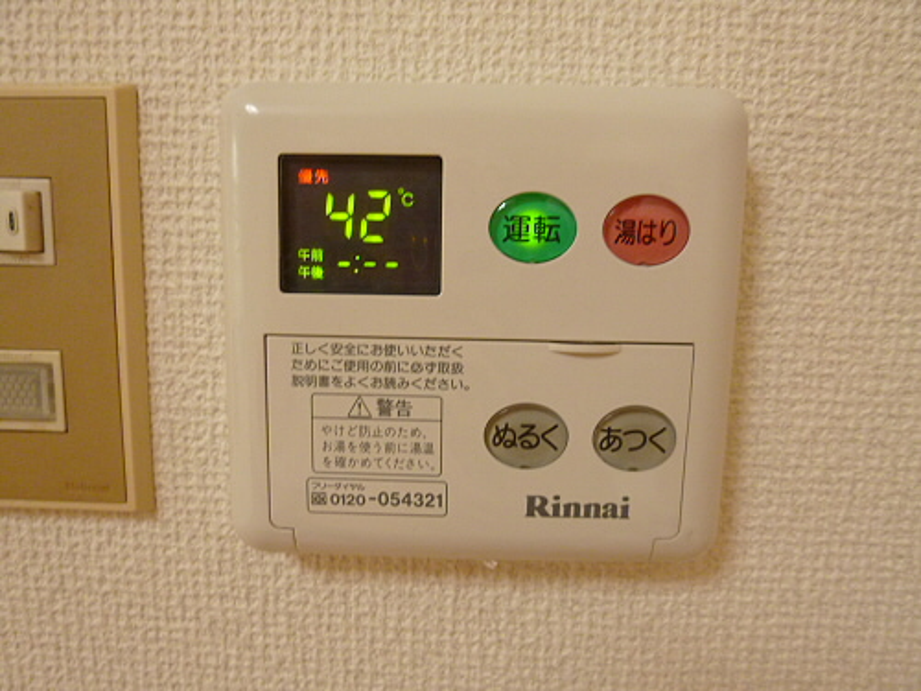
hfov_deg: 71.6
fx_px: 639
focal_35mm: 24
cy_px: 346
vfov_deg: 56.8
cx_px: 460
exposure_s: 1/15
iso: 400
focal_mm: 4.3
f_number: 2.5
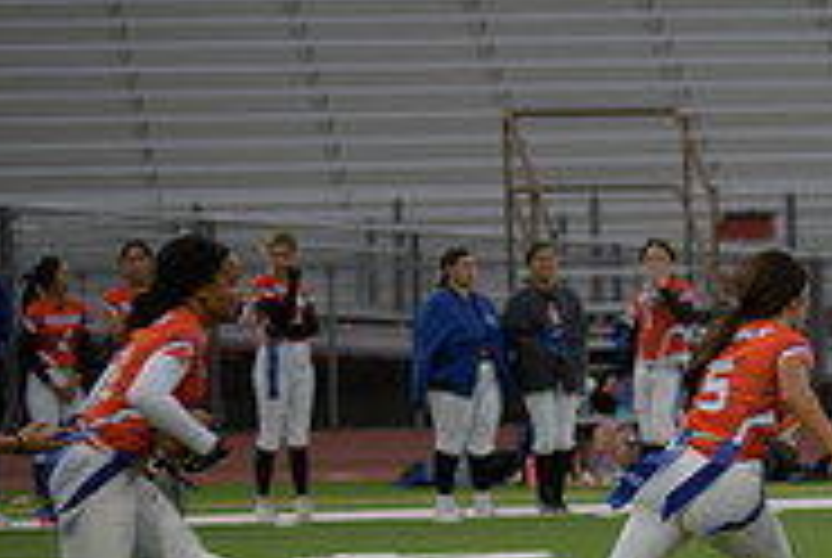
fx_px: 7384
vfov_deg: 4.3
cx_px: 1228
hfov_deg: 6.4
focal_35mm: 319
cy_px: 389
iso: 180
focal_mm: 102
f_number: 2.8
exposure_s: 1/200
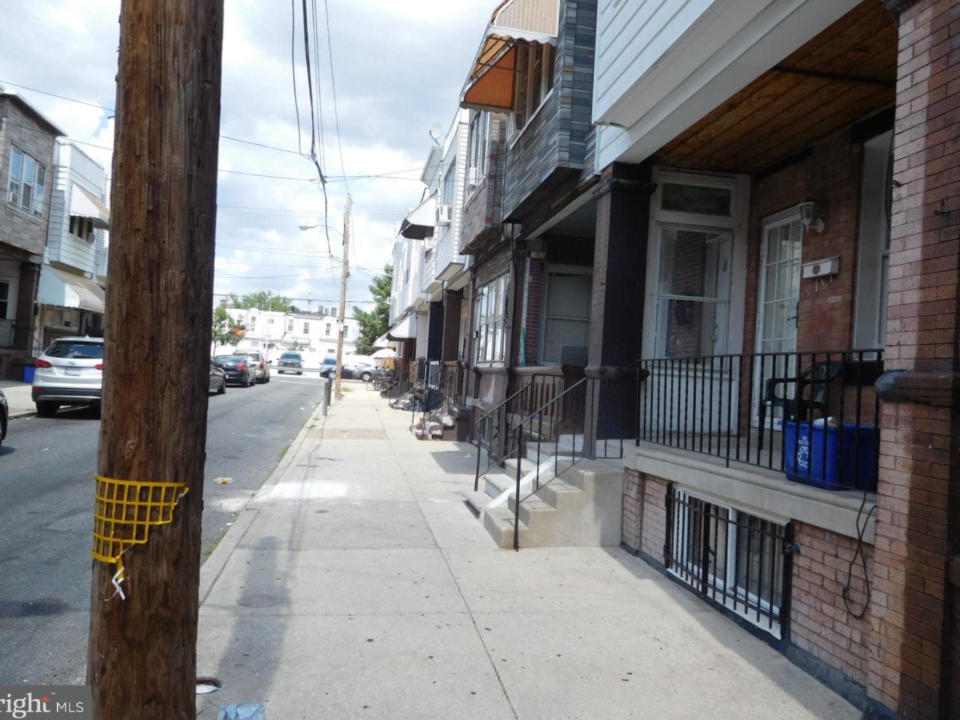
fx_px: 721
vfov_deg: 53.0
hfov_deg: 67.3
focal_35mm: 26
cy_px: 351
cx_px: 469
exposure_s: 1/800
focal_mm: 4.5
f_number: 3.4
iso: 125
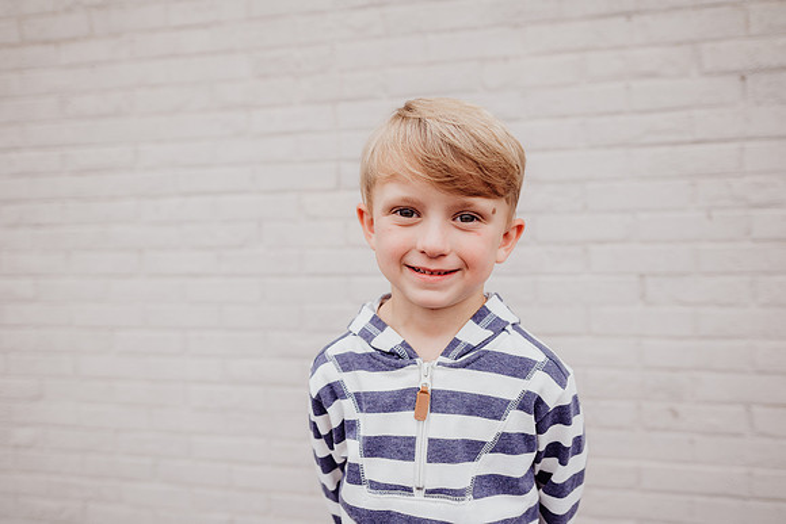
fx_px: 524
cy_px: 262
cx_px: 393
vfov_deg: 53.2
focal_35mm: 24
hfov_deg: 73.7
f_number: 2.5
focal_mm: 24
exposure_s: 1/200
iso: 200
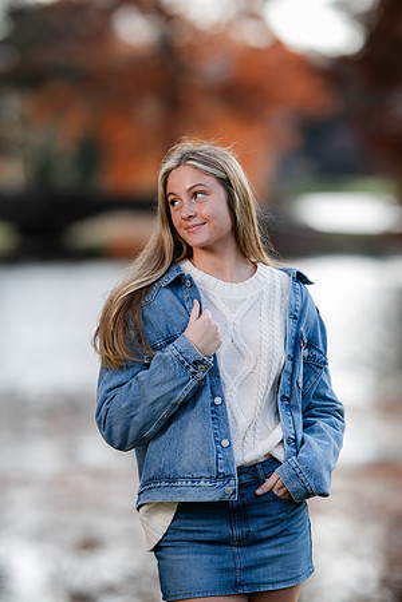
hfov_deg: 10.2
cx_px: 201
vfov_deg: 15.2
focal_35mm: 135
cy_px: 301
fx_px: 2261
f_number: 2
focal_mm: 135
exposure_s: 1/640
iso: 200
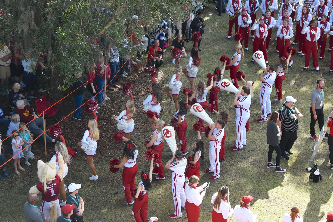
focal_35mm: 82
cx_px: 166
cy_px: 111
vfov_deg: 16.7
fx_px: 758
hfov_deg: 24.8
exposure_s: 1/125
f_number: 5.6
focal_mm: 55
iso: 100
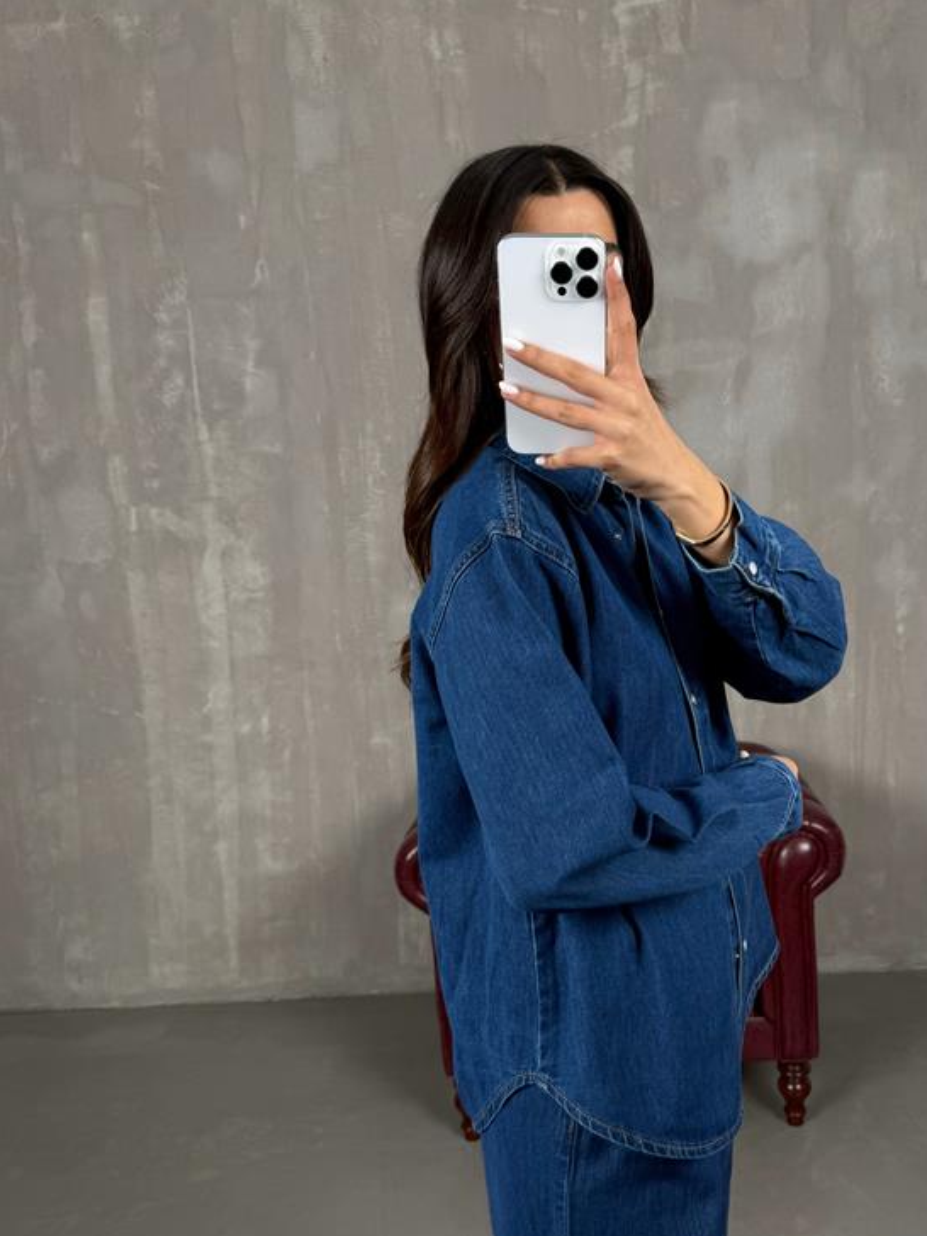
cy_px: 647
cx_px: 595
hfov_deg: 45.0
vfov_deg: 58.3
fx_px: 1107
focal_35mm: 31
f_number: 1.78
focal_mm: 6.76
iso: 50
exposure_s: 1/137
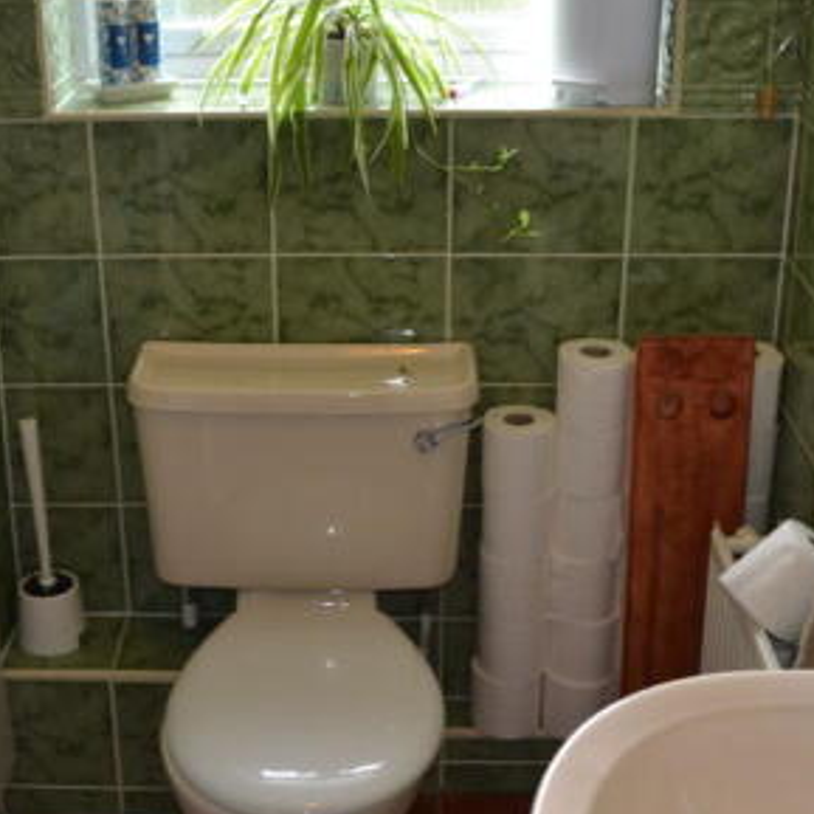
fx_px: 1383
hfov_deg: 32.7
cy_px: 359
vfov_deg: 32.8
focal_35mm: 52
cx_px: 325
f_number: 3.5
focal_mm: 18
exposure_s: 1/60
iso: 500
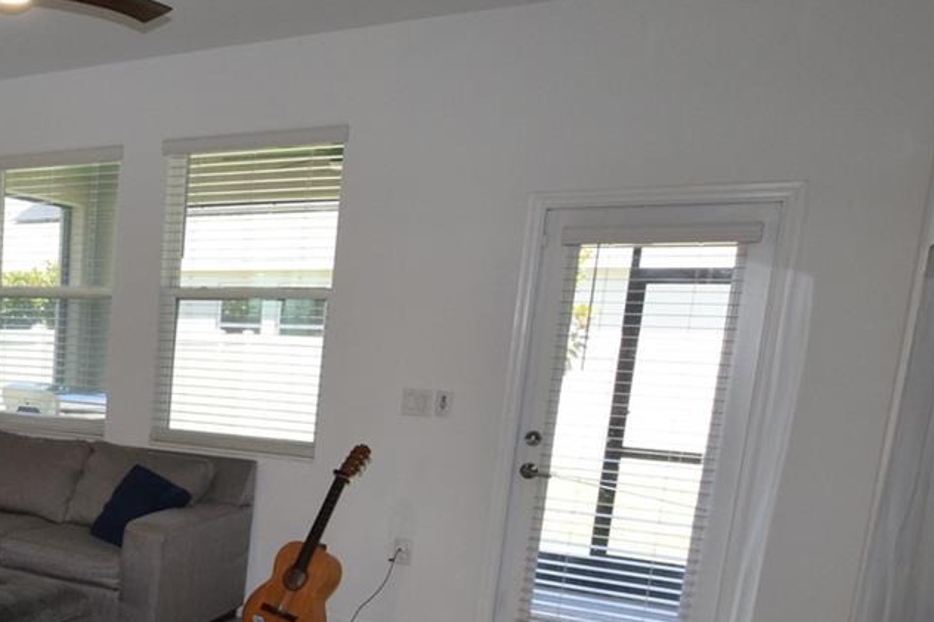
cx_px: -89
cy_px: 526
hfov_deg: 40.9
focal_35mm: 38
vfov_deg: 33.7
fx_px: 986
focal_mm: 10
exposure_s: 1/125
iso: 720
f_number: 5.6
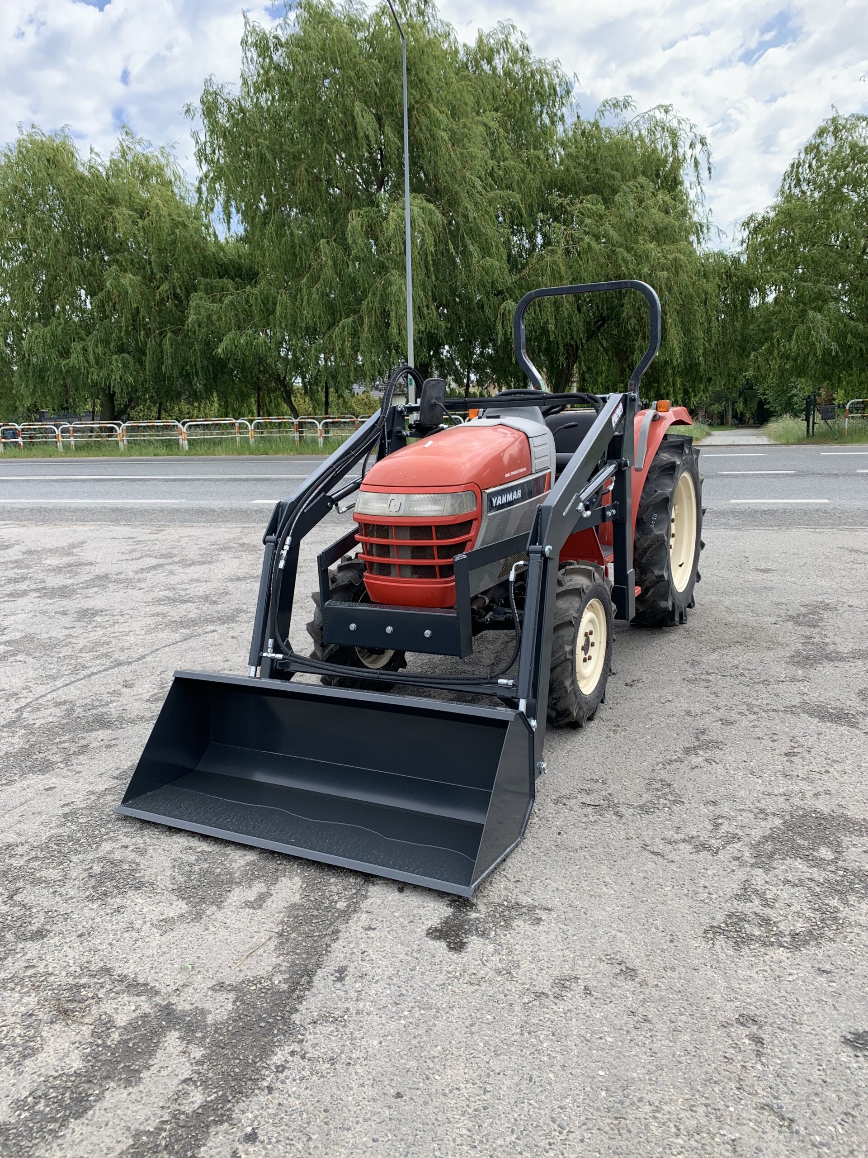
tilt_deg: -9.0
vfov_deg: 67.3
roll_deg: +3.1
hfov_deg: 53.1
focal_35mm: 26
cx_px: 434
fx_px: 869
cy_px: 579
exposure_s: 1/919
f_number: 1.8
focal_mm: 4.25
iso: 25
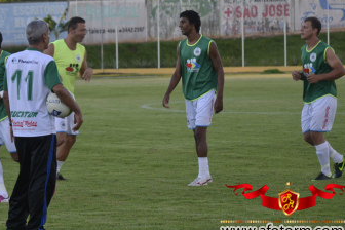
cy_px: 82
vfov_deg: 6.2
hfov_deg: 9.2
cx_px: 113
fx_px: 2137
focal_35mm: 223
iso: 400
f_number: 5.6
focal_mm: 100
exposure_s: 1/160
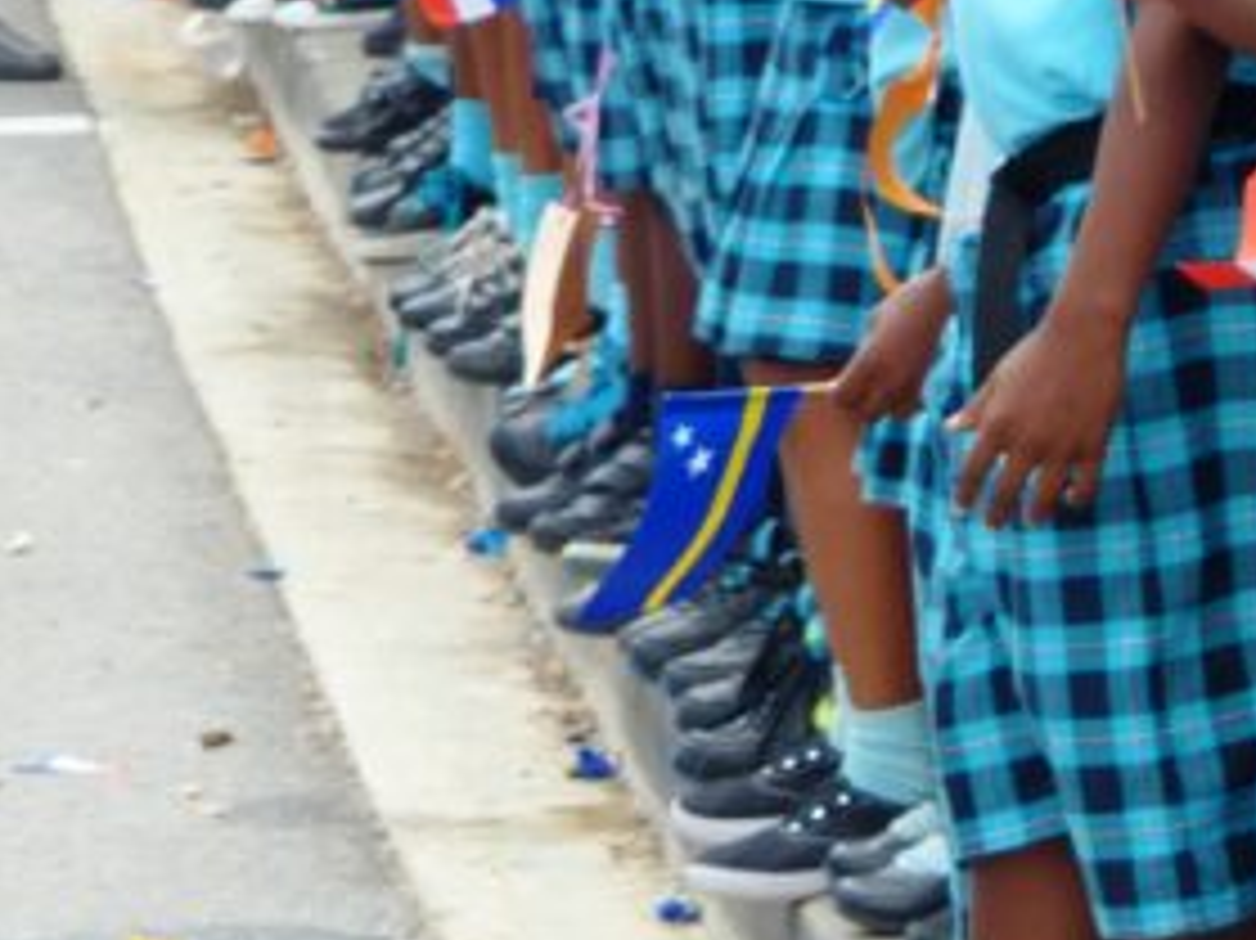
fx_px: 13202
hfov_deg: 5.4
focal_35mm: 364
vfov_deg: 4.1
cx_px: 2219
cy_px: -117
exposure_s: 1/320
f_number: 4
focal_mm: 17.8
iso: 100
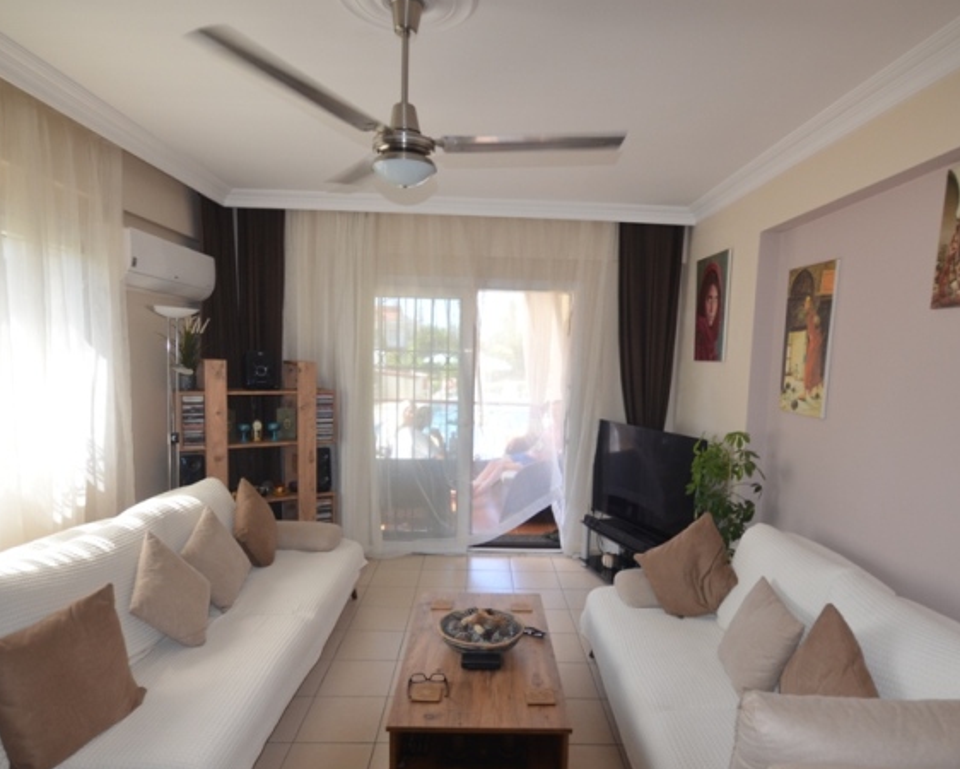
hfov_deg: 80.3
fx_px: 568
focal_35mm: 20
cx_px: 499
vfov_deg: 68.0
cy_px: 419
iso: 400
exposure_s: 1/100
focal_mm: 10
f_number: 7.1
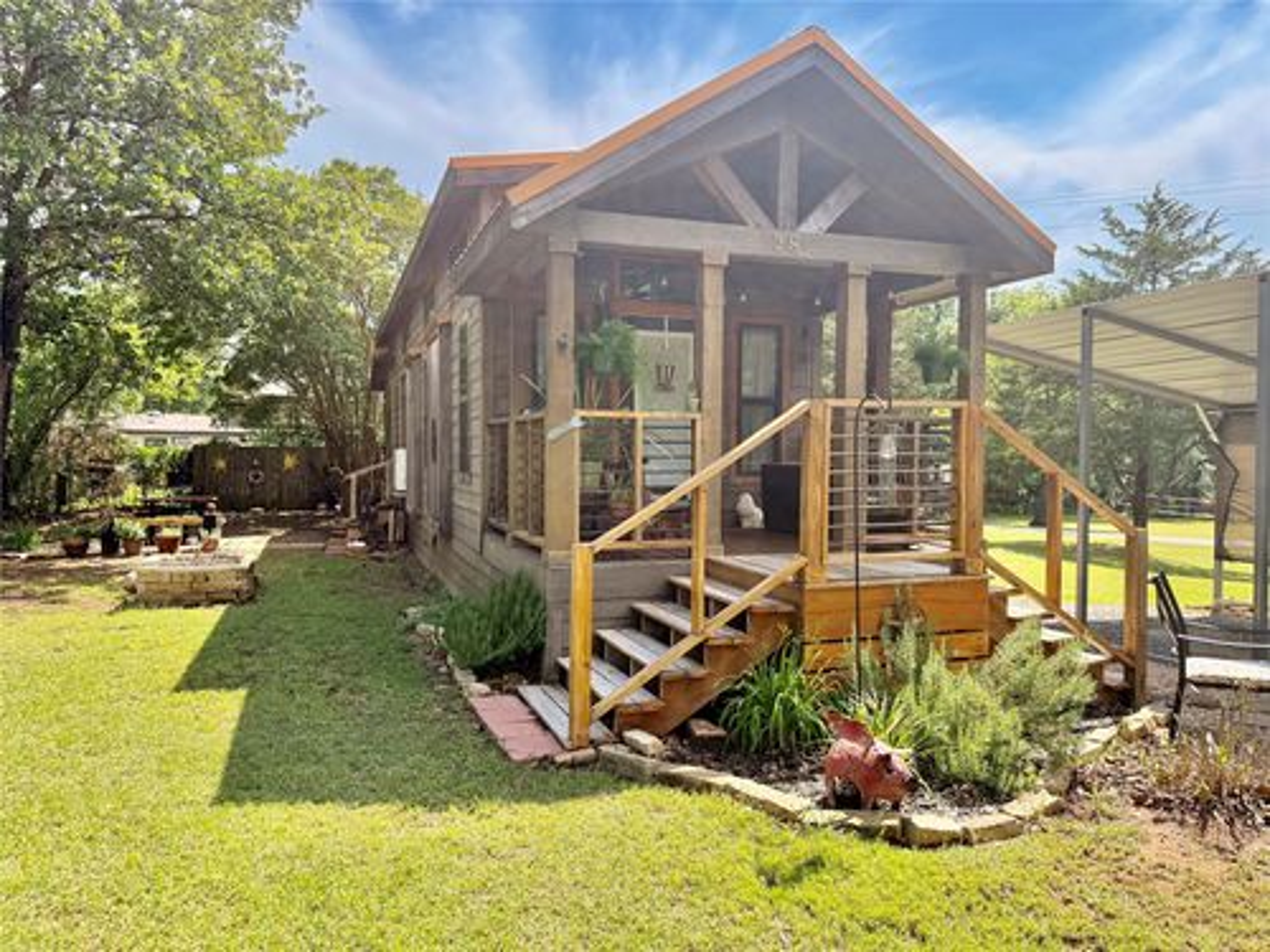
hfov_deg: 71.6
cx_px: 635
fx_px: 881
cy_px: 476
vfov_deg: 56.8
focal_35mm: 24
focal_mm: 6.76
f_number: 1.78
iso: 100
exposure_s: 1/2299
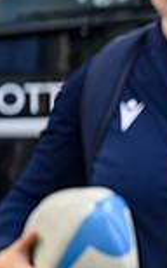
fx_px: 6873
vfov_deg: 2.2
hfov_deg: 1.4
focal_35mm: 942
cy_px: 173
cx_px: 479
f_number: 2.8
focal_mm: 200
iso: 500
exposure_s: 1/2000
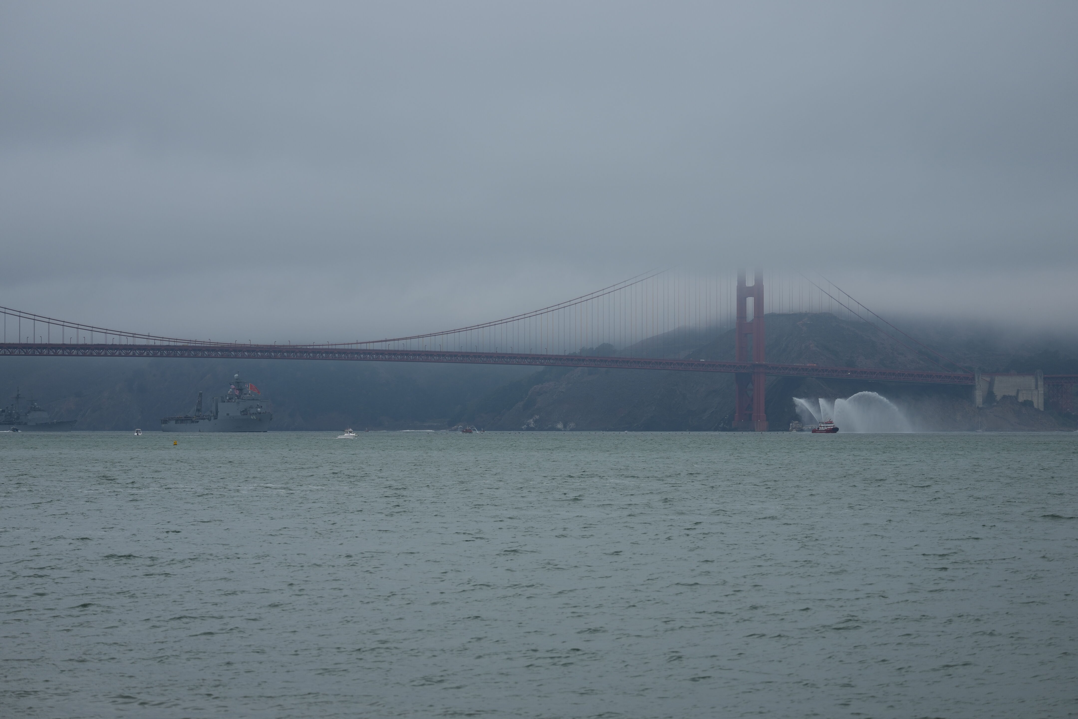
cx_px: 539
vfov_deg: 13.7
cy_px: 360
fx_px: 2994
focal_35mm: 100
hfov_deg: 20.4
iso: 200
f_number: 4.5
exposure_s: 1/1250
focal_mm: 100
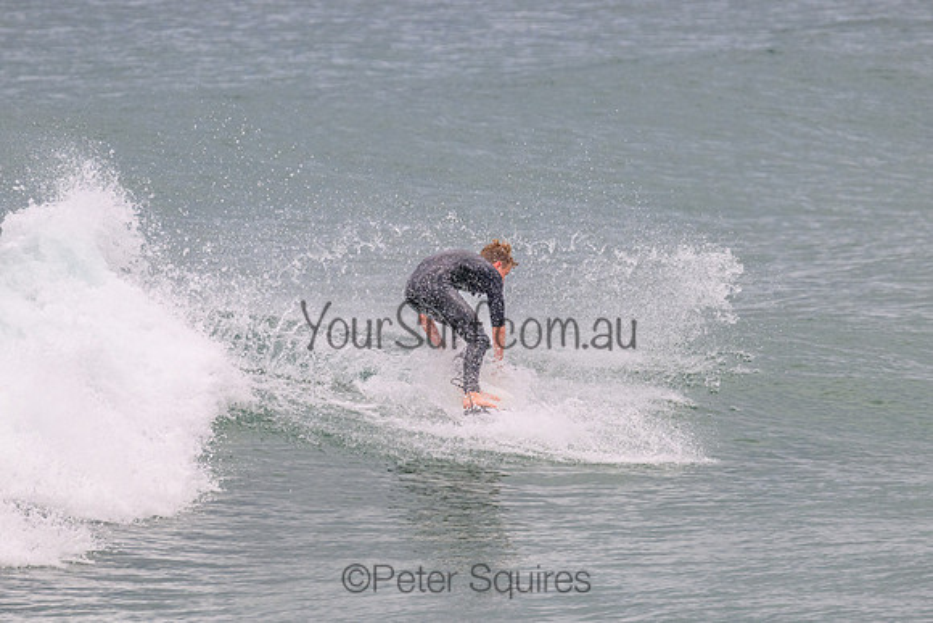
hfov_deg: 2.6
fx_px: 20498
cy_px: 284
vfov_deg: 1.7
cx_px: 506
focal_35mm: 791
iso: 1400
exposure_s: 1/2000
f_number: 11
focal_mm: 630
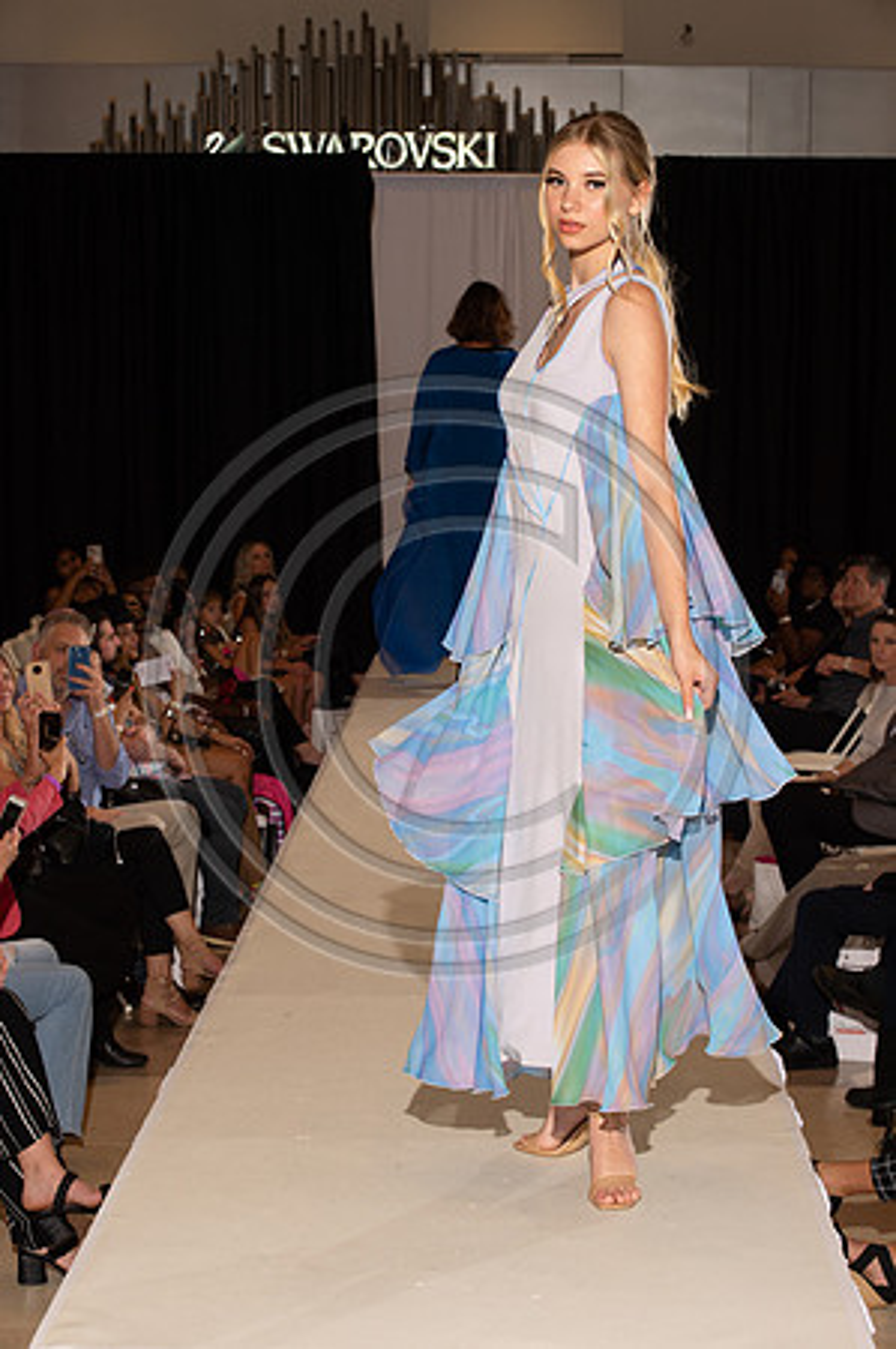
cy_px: 674
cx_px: 448
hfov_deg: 17.0
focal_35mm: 80
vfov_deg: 25.4
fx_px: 2993
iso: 800
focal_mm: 80
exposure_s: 1/250
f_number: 9
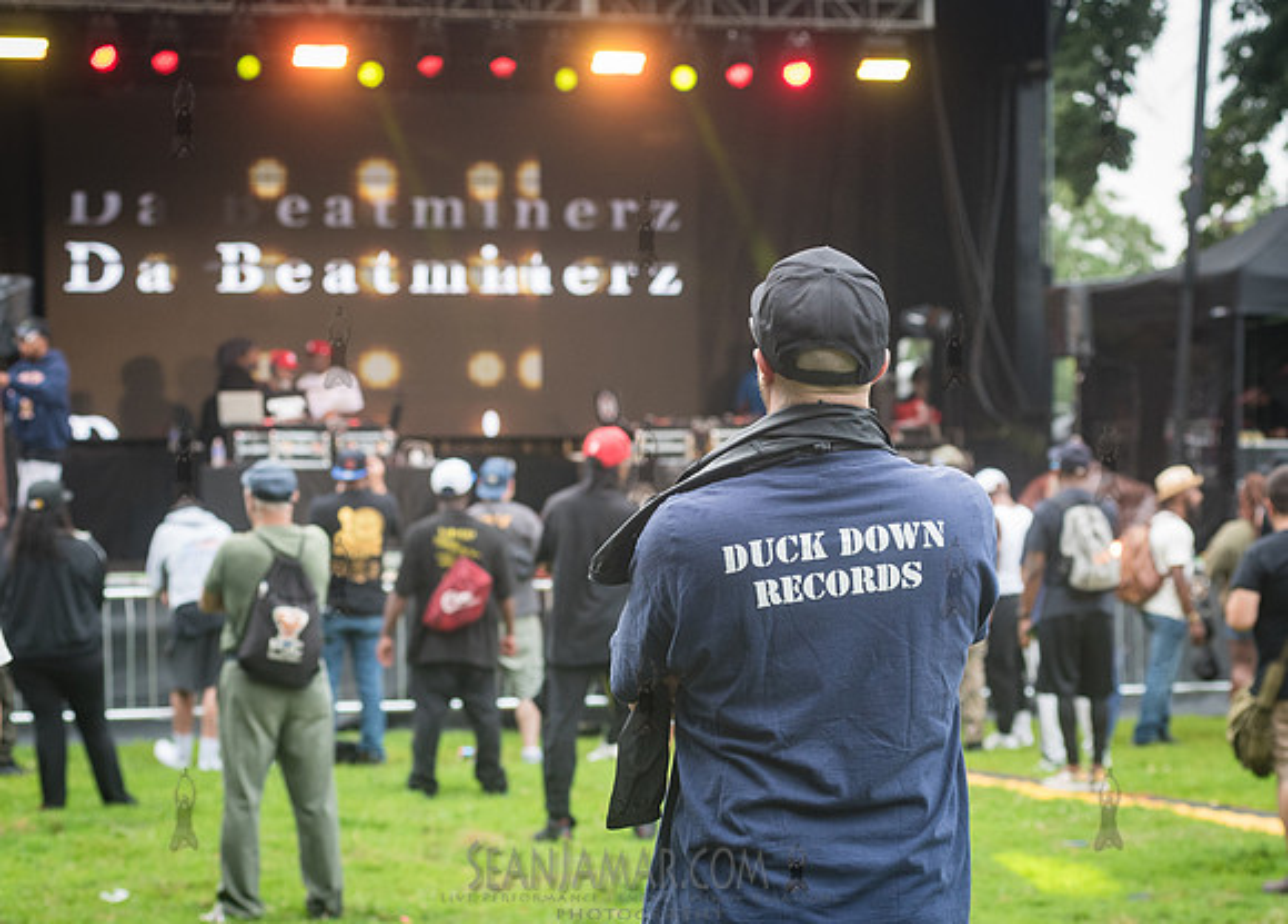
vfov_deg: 14.9
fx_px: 3537
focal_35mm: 97
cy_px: 525
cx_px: 703
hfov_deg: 20.6
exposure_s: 1/320
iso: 1000
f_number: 4.5
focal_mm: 80
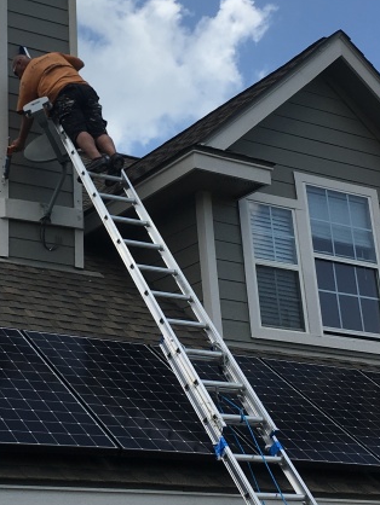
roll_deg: +2.8
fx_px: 1082
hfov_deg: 19.7
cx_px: 86
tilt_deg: +24.0
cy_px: 181
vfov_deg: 26.2
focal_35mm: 74
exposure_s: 1/2198
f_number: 2.2
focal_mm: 4.15
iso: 25
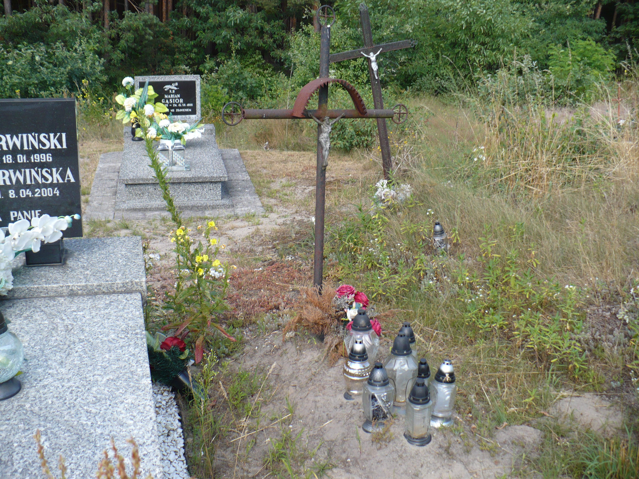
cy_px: 240
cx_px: 320
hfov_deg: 50.1
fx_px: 683
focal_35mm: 37
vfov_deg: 38.7
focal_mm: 6.1
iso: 100
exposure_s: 1/500
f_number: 2.8
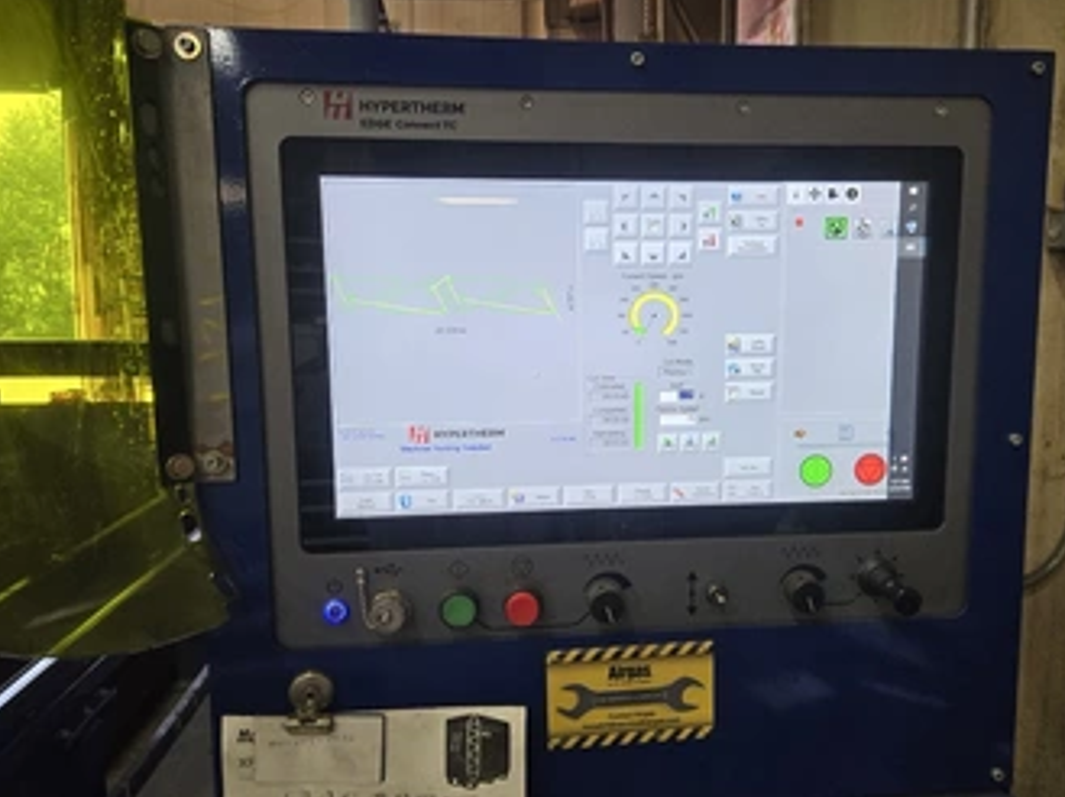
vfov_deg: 49.7
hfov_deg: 63.2
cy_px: 411
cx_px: 609
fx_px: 861
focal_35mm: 28
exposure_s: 1/120
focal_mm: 5.4
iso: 200
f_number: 1.8
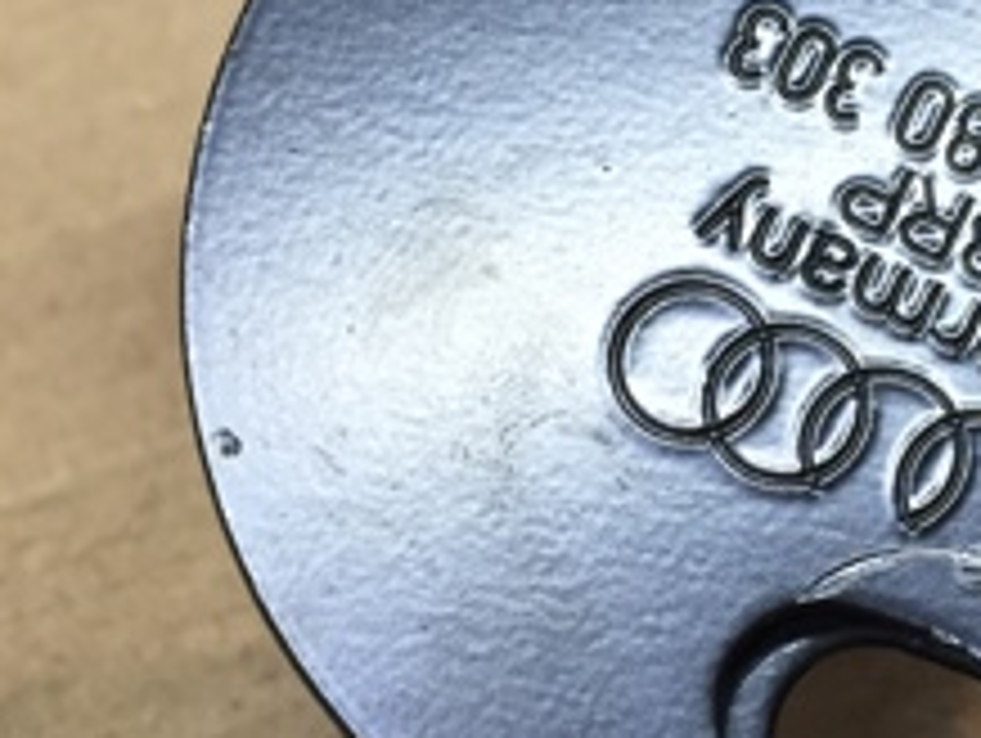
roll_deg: +19.8
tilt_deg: -43.6
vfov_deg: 17.4
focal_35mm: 85
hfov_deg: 22.5
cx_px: 850
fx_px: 2412
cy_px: 320
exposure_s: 1/33
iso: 50
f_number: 2.2
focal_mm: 4.15
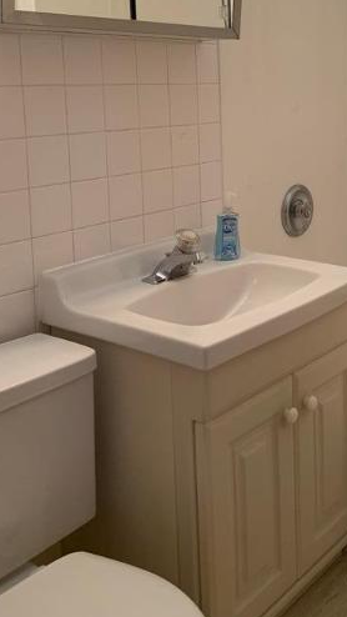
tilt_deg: -5.3
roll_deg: +1.1
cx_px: 272
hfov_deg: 26.7
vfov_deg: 45.2
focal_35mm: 44
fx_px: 719
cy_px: 175
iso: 125
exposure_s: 1/60
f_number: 1.8
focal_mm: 4.25
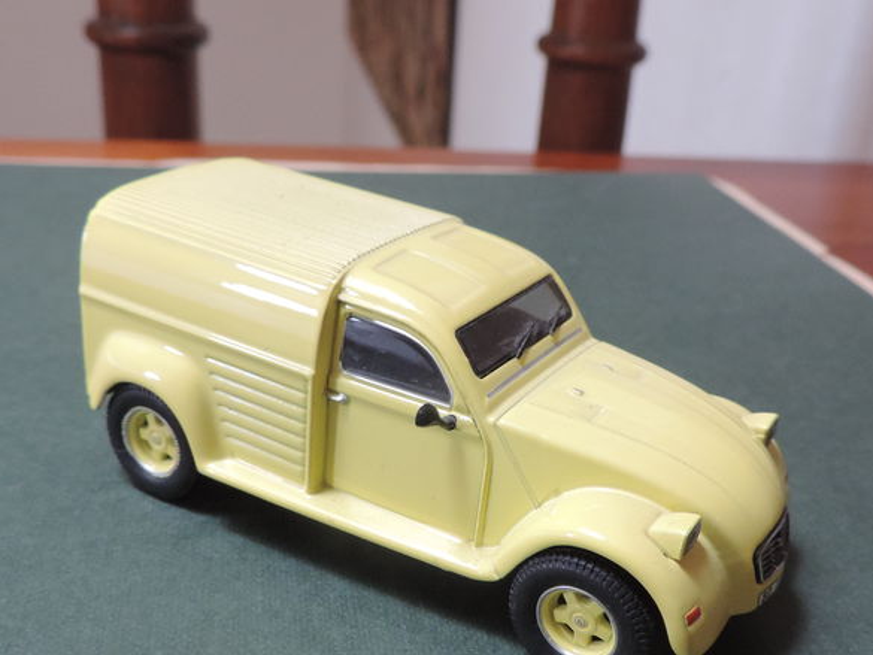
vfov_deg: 35.0
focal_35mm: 41
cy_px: 391
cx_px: 460
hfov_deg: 45.7
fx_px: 1034
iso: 400
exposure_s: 1/10
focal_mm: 4.3
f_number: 3
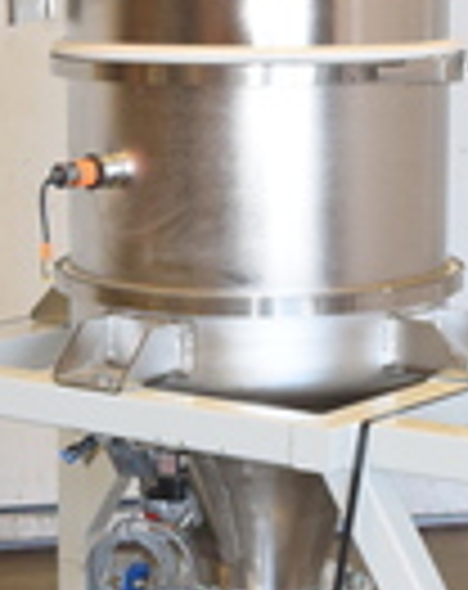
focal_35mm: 135
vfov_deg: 14.3
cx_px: 259
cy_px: 374
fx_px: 2345
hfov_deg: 11.4
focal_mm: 25
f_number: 5
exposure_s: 1/100
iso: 800
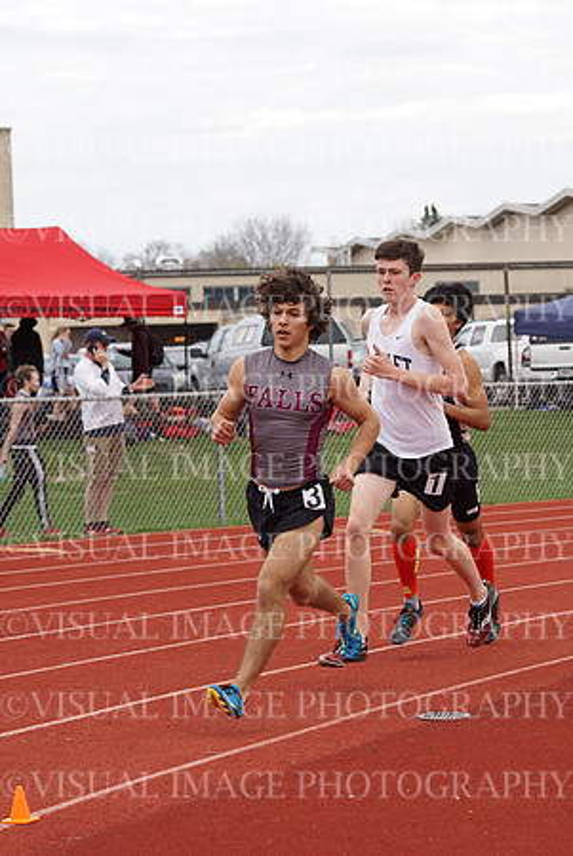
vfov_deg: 19.4
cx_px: 286
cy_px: 428
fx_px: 2501
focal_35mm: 105
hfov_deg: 13.1
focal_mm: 70
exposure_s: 1/800
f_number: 5.6
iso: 1250
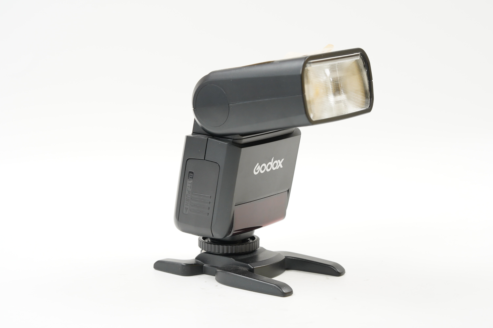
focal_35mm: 90
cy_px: 164
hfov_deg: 22.6
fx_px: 1231
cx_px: 246
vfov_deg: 15.2
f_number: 9
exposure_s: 1/10
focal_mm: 90
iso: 1000
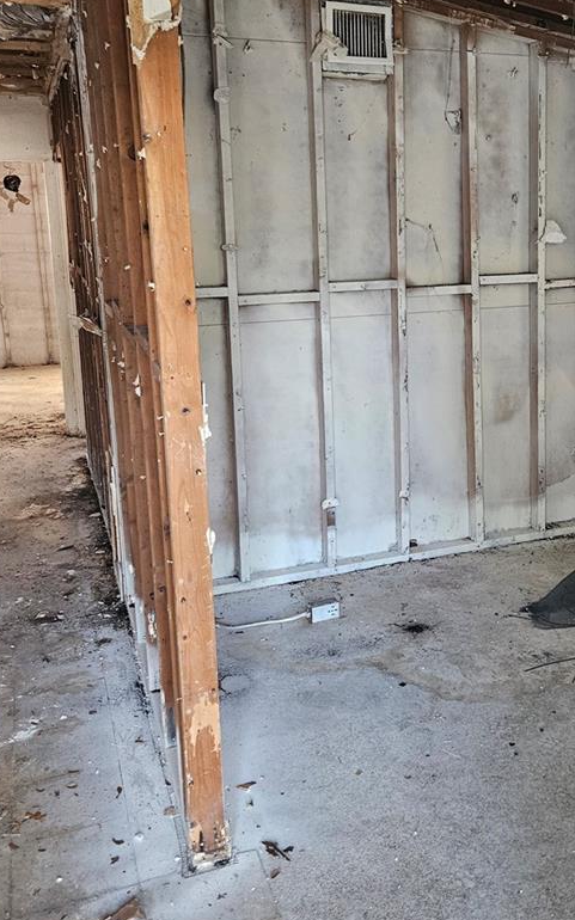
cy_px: 392
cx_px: 483
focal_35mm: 38
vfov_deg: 51.4
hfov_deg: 32.4
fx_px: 953
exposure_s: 1/120
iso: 400
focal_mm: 5.4
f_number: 1.8
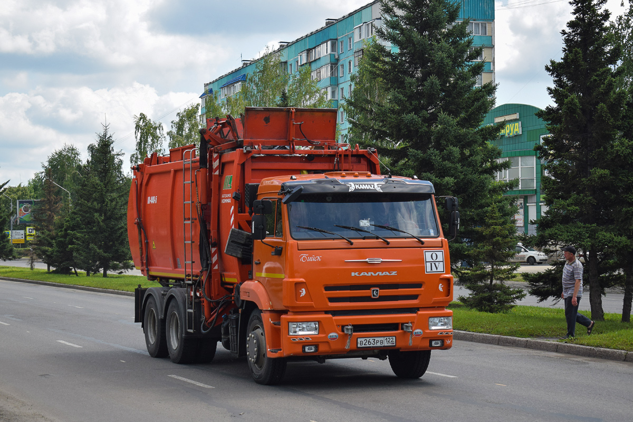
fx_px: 1266
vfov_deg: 18.9
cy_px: 211
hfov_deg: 28.1
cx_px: 316
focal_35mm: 72
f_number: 6.3
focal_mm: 48
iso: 400
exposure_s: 1/1250
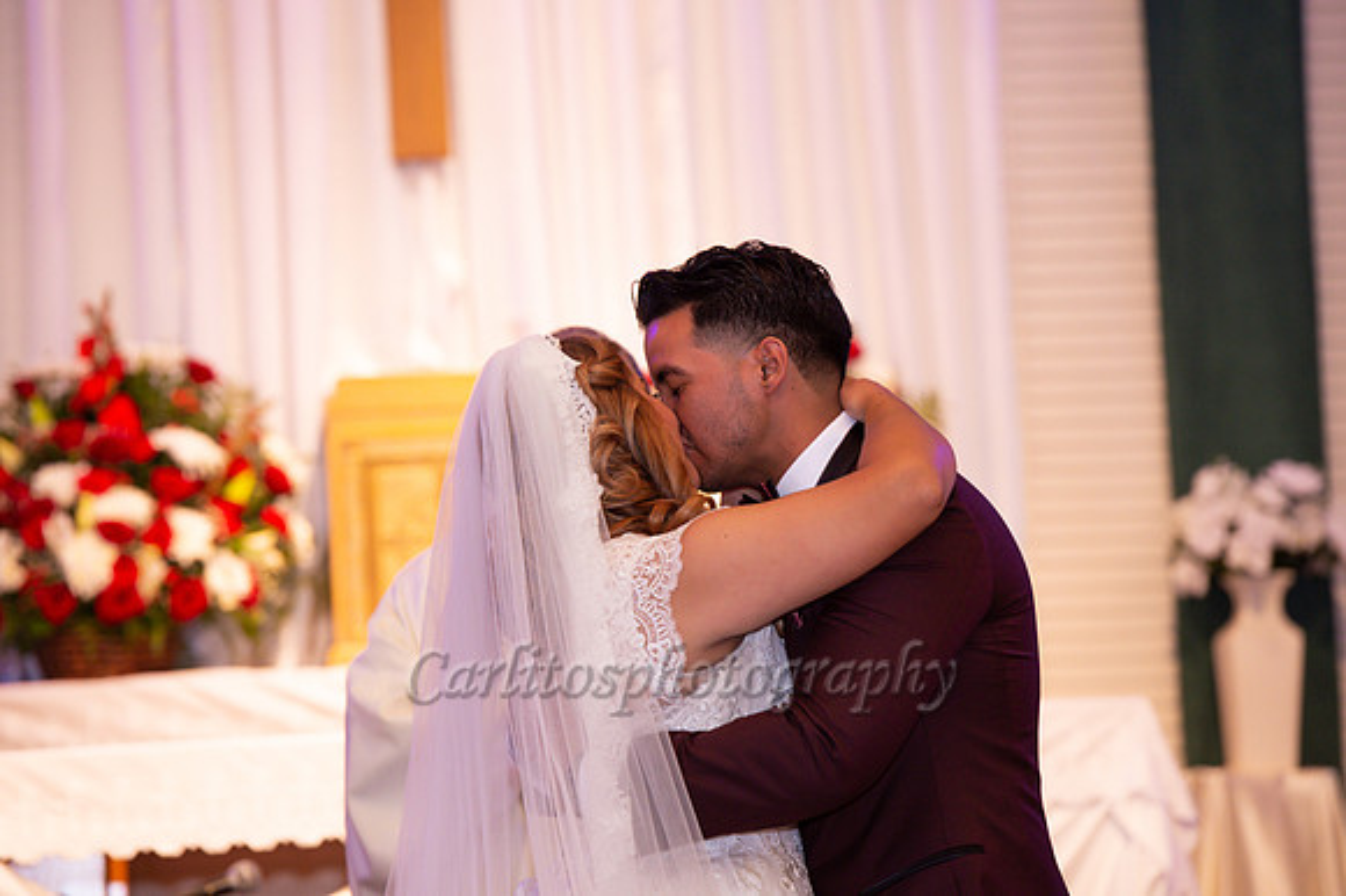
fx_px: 6352
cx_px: 673
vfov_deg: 8.1
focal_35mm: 170
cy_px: 448
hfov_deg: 12.1
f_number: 4.5
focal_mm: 170
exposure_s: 1/60
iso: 1250
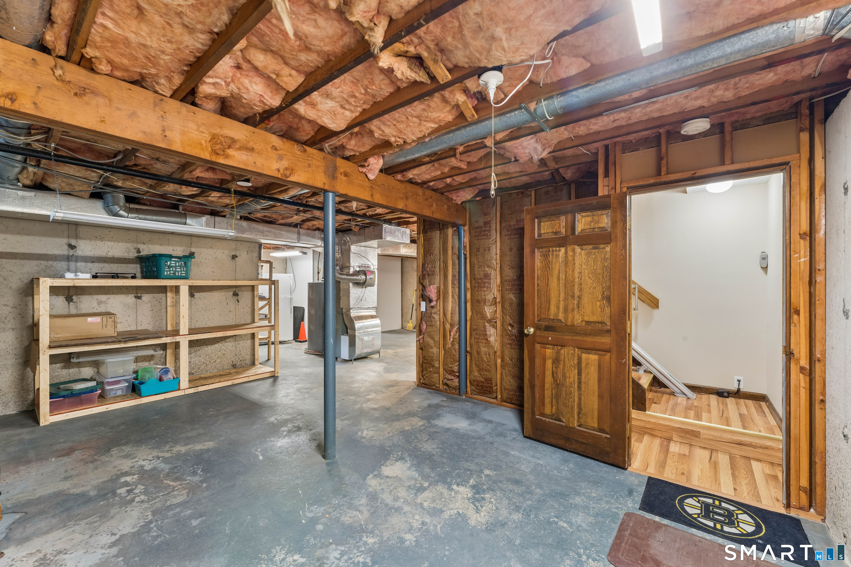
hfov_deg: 101.9
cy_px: 284
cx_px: 426
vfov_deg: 78.8
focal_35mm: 15
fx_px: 345
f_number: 13
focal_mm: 14.6
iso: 400
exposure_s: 1
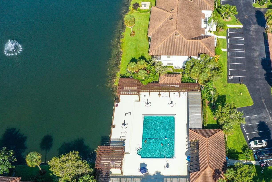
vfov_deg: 27.9
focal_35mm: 47
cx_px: 174
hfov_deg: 41.5
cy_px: 152
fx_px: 355
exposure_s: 1/320
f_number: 5
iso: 100
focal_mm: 10.26
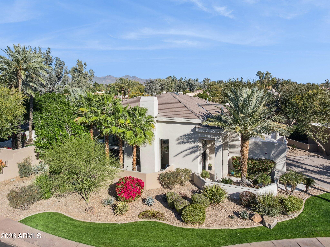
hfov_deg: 71.6
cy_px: 124
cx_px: 165
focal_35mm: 24
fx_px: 229
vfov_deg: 56.8
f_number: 7.1
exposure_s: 1/320
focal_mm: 12.3
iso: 100
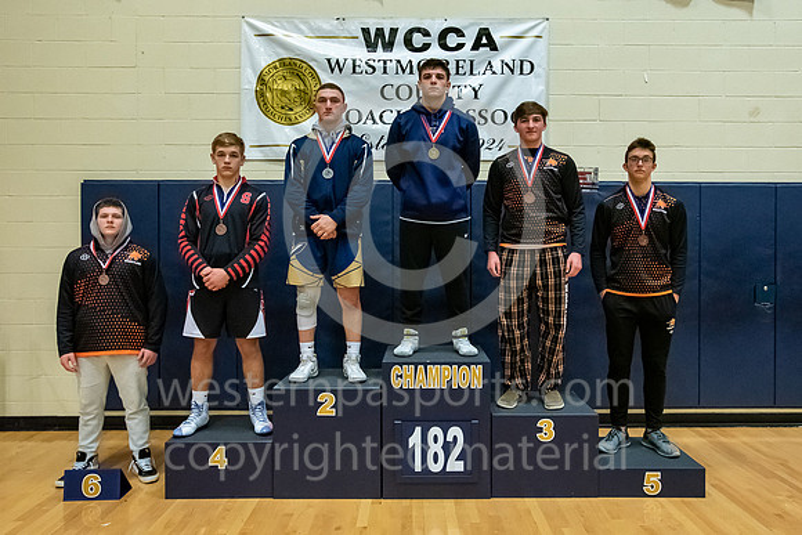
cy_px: 262
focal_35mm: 28
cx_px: 424
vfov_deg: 46.3
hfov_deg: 65.2
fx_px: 626
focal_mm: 24
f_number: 5.6
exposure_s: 1/250
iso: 6400
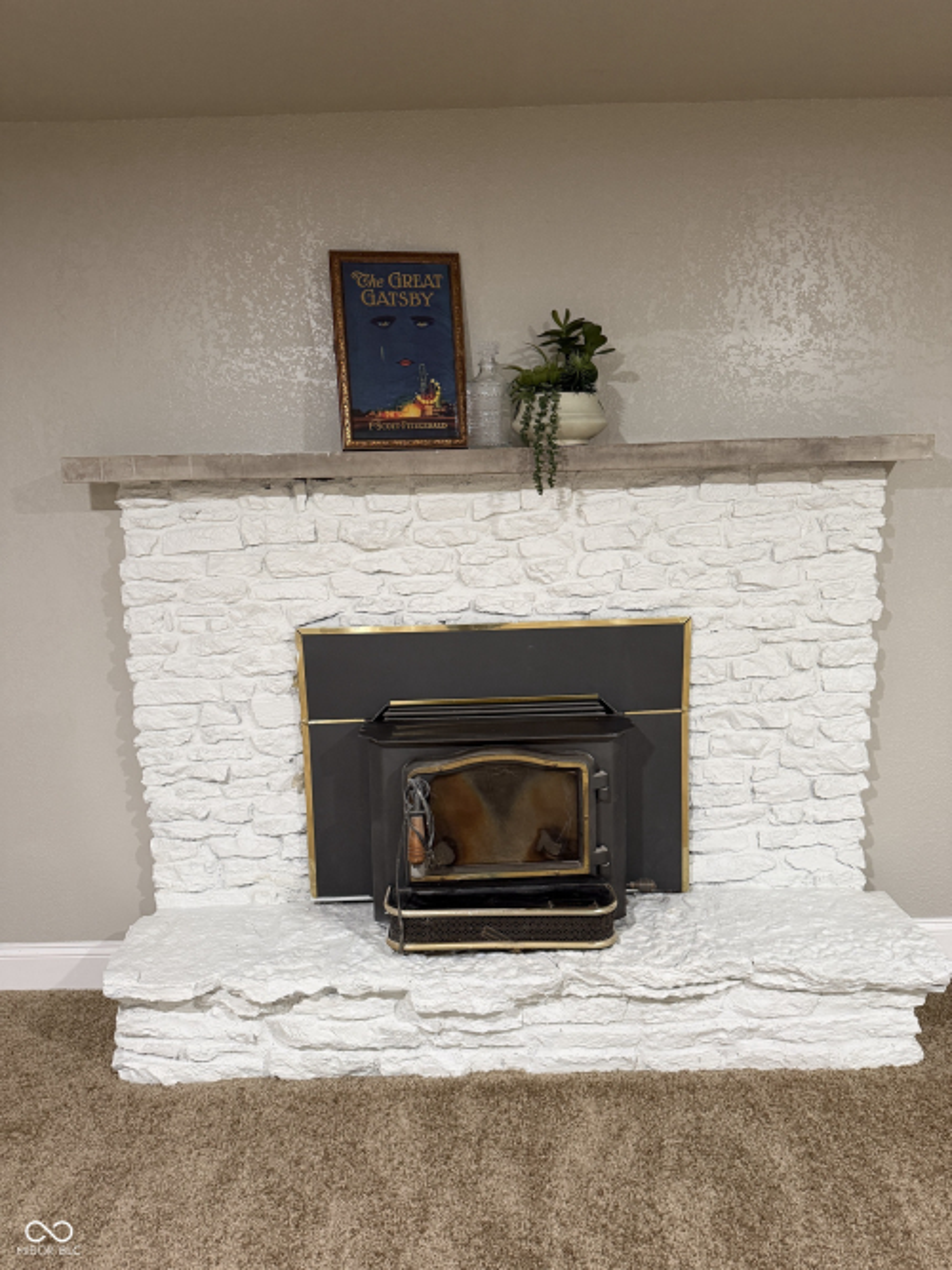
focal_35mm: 24
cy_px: 635
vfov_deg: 71.6
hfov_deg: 56.8
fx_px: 880
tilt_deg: -9.6
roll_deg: +2.0
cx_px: 476
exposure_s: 1/60
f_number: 1.78
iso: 320
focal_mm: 6.76
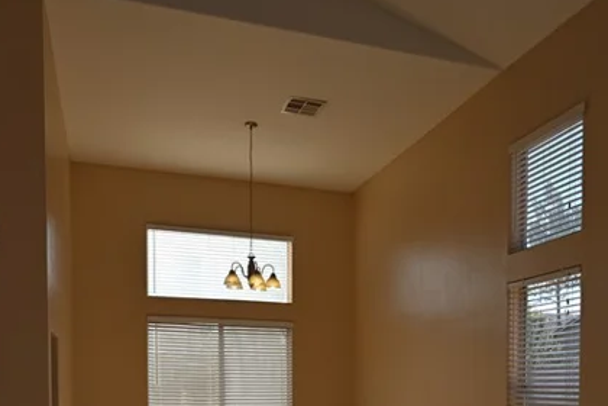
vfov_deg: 31.5
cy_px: 411
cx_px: 355
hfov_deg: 49.3
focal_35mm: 39
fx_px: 659
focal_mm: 16
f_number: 7.1
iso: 100
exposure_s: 1/200
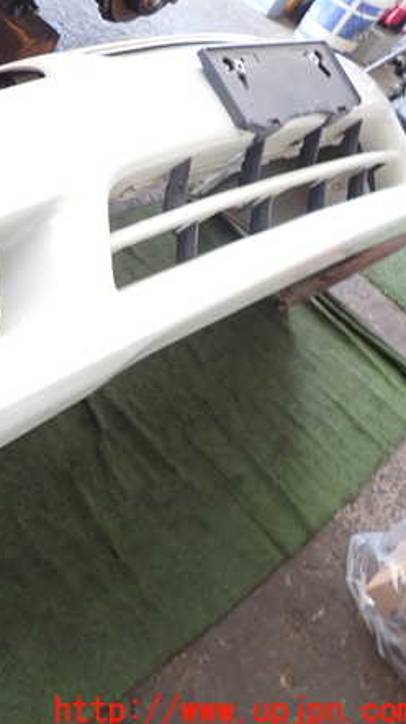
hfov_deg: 28.3
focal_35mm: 37
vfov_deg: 54.0
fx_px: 709
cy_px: 364
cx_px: -67
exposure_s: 1/40
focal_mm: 4.5
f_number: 2
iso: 200
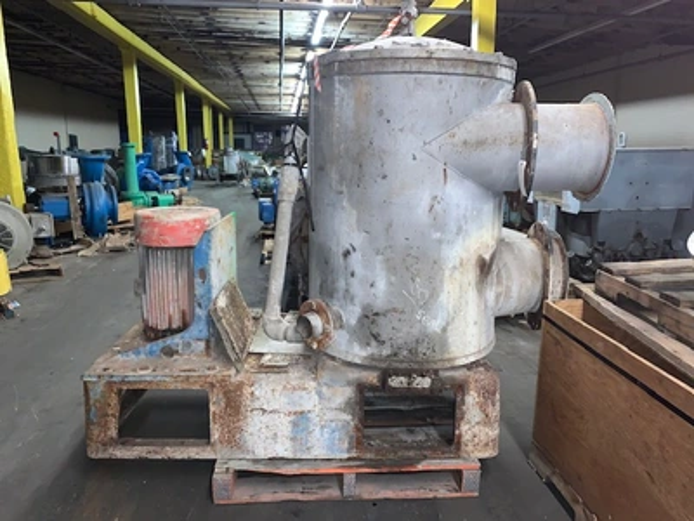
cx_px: 347
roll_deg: -0.2
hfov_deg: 67.3
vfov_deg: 53.1
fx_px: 521
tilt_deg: -10.2
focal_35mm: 26
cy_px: 260
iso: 125
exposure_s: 1/9
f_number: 1.8
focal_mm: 4.25
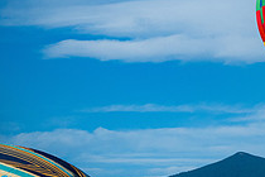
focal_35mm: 304
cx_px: 349
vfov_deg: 4.5
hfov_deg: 6.7
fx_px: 2238
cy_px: 81
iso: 400
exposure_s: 1/4000
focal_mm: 90
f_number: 5.3
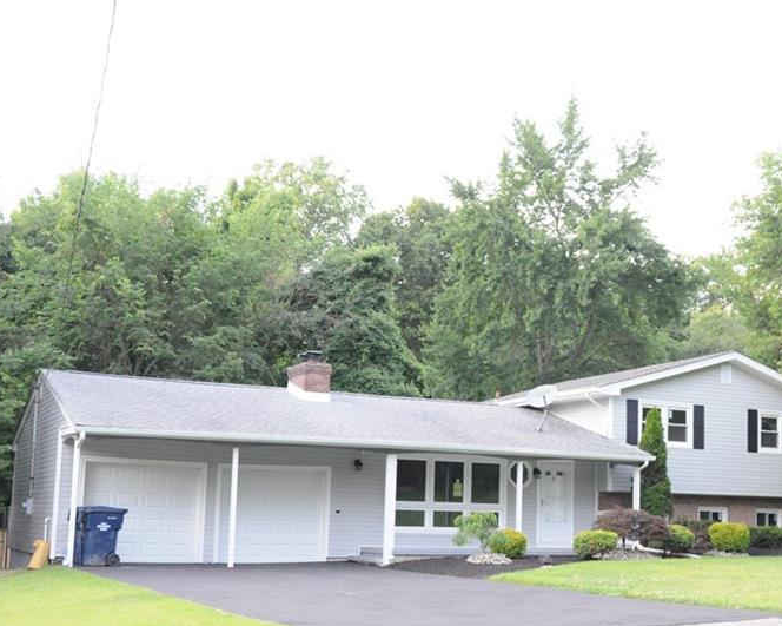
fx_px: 1203
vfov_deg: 29.0
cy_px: 387
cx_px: 552
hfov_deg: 35.5
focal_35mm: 52
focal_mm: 24
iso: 3200
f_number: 6.3
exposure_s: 1/200
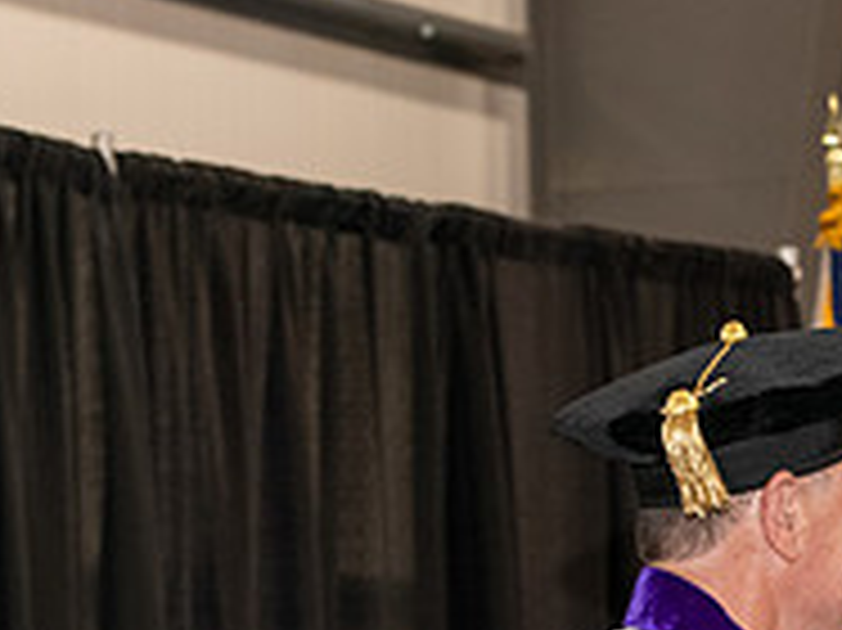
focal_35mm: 209
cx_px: 919
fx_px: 5080
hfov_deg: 9.4
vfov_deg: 7.1
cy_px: 704
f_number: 5
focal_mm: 70
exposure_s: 1/200
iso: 2500
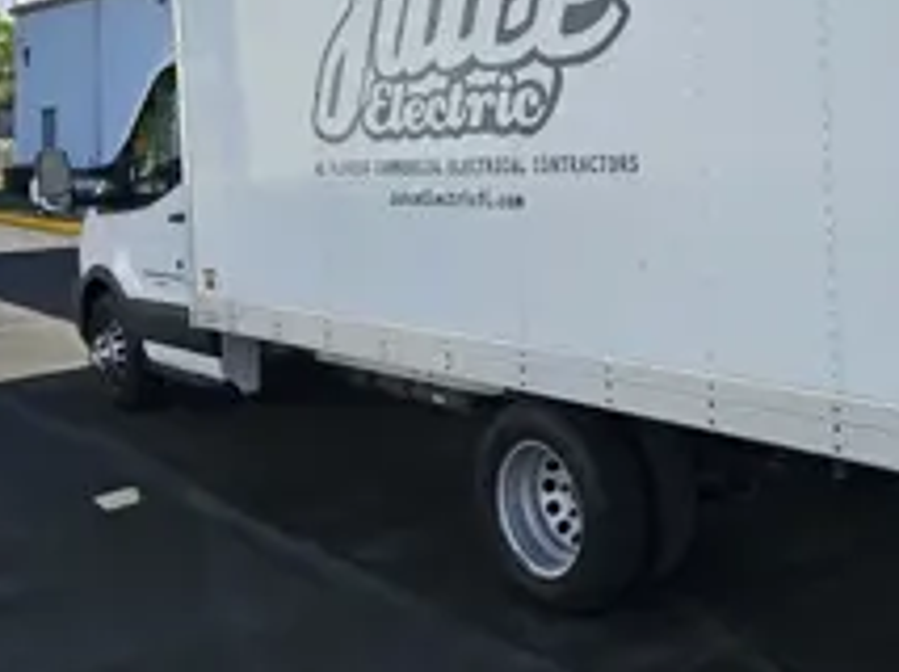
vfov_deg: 32.8
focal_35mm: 43
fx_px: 1115
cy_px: 160
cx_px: 651
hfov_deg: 42.8
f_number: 1.8
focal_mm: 5.4
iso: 25
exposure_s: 1/2240
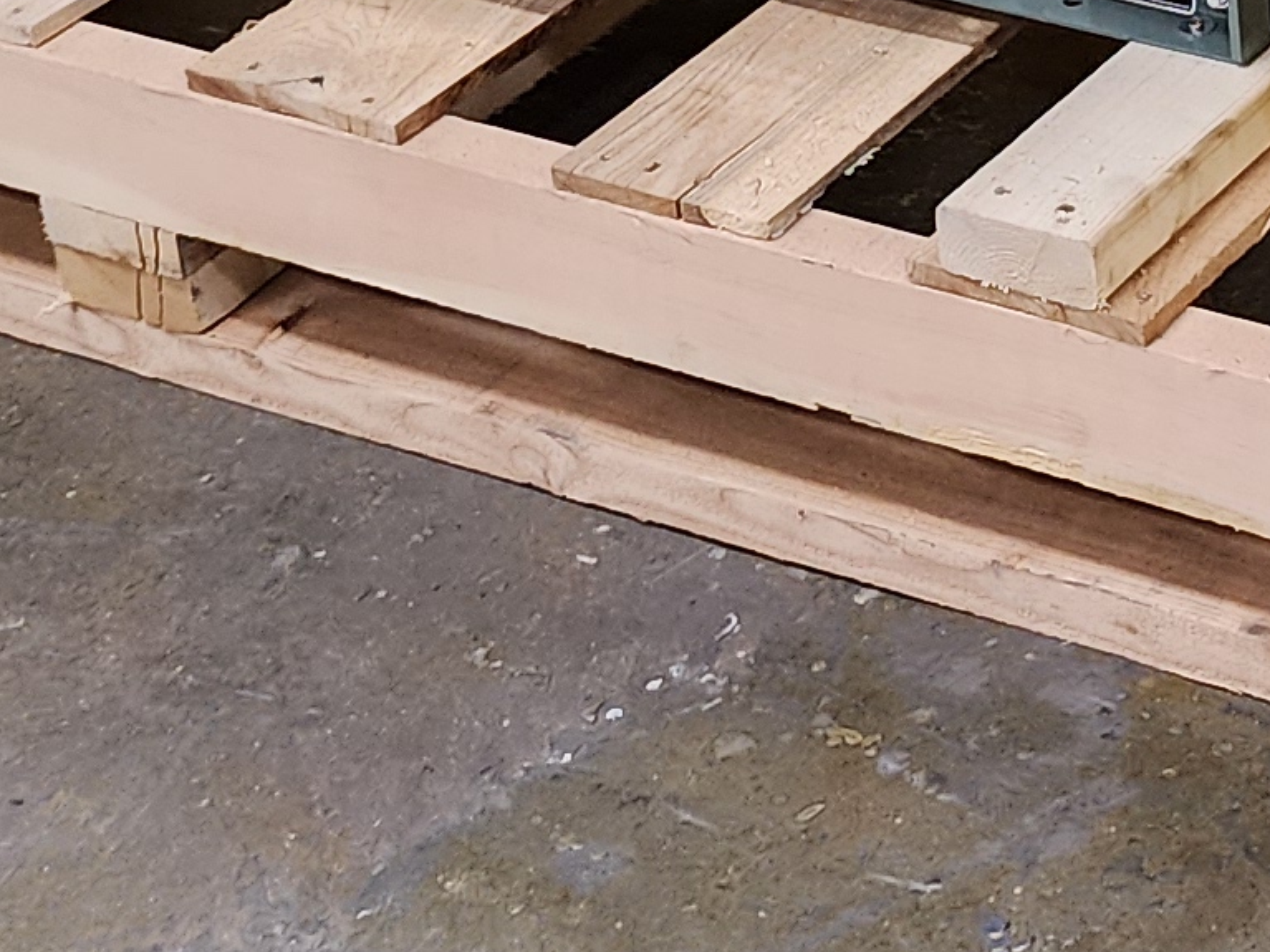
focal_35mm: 120
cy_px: -373
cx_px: 1762
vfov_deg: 11.9
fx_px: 4402
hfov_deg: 15.4
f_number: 1.8
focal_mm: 6.4
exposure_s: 1/60
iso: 500
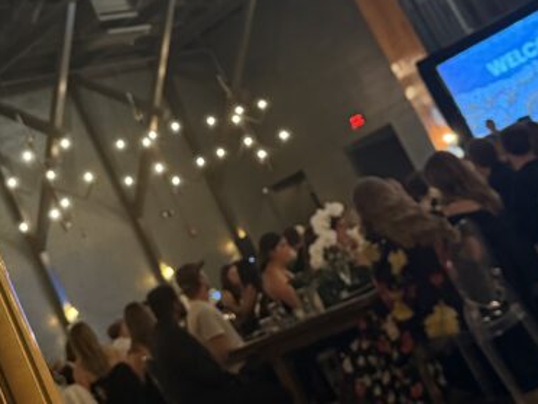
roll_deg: +24.8
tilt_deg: +12.1
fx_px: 1026
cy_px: 149
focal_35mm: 66
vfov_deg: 22.2
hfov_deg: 28.4
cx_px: 65
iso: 800
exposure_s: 1/30
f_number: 1.78
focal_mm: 6.76
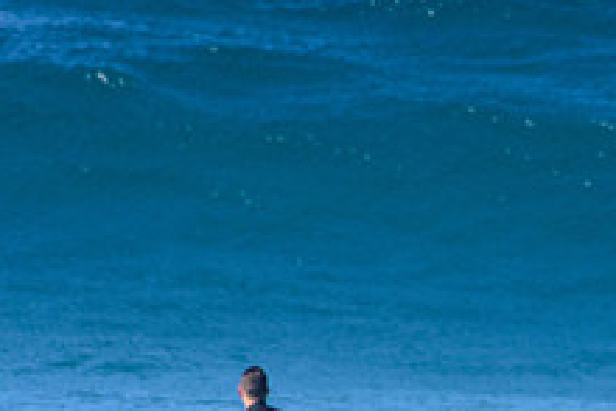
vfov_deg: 0.7
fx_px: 33833
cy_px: 485
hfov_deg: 1.0
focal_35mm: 1976
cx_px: 717
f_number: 5.6
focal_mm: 500
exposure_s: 1/2000
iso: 360
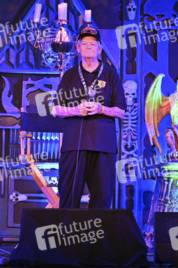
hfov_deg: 9.1
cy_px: 134
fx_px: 1114
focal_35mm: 150
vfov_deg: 13.7
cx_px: 89
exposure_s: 1/250
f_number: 2.8
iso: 1600
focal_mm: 150
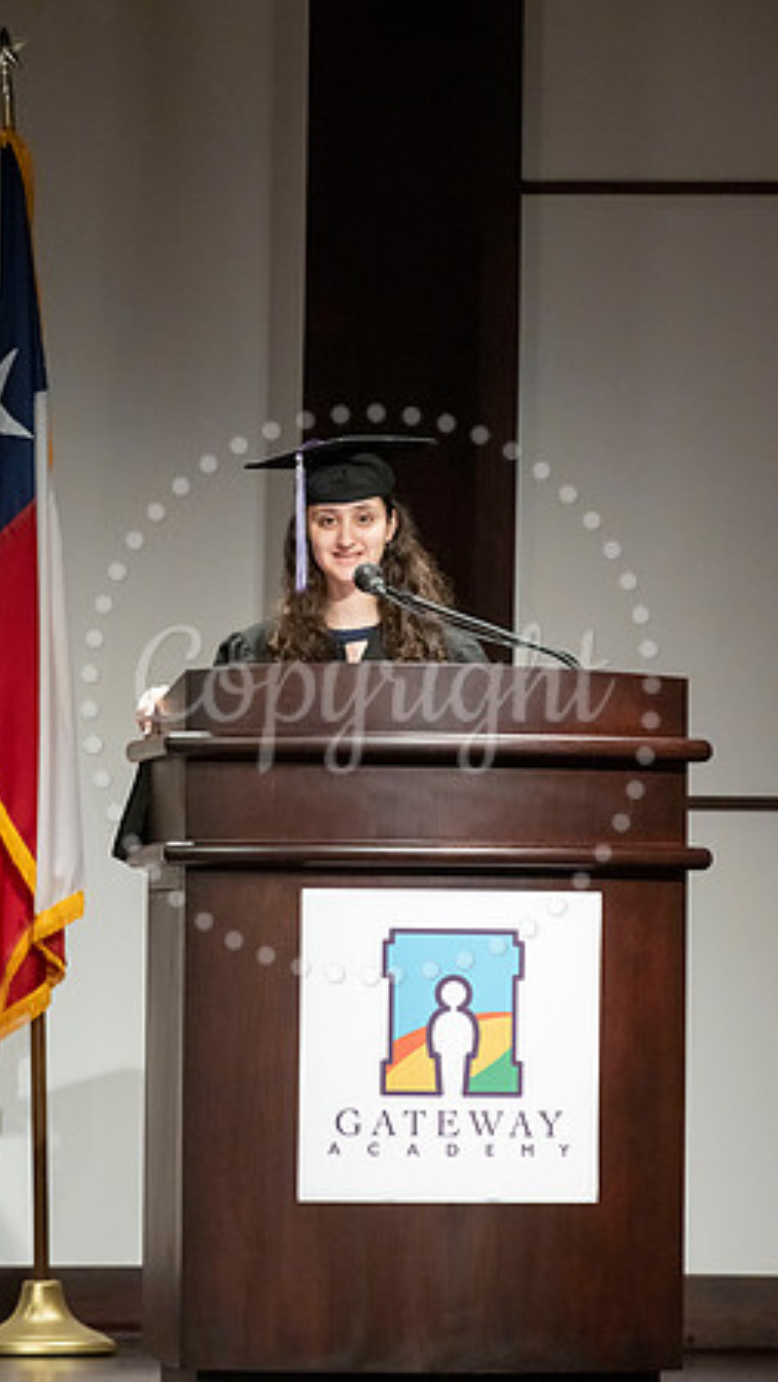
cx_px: 370
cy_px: 691
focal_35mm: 200
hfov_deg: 6.1
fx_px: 7335
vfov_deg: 10.8
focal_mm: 190
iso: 6400
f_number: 8
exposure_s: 1/200
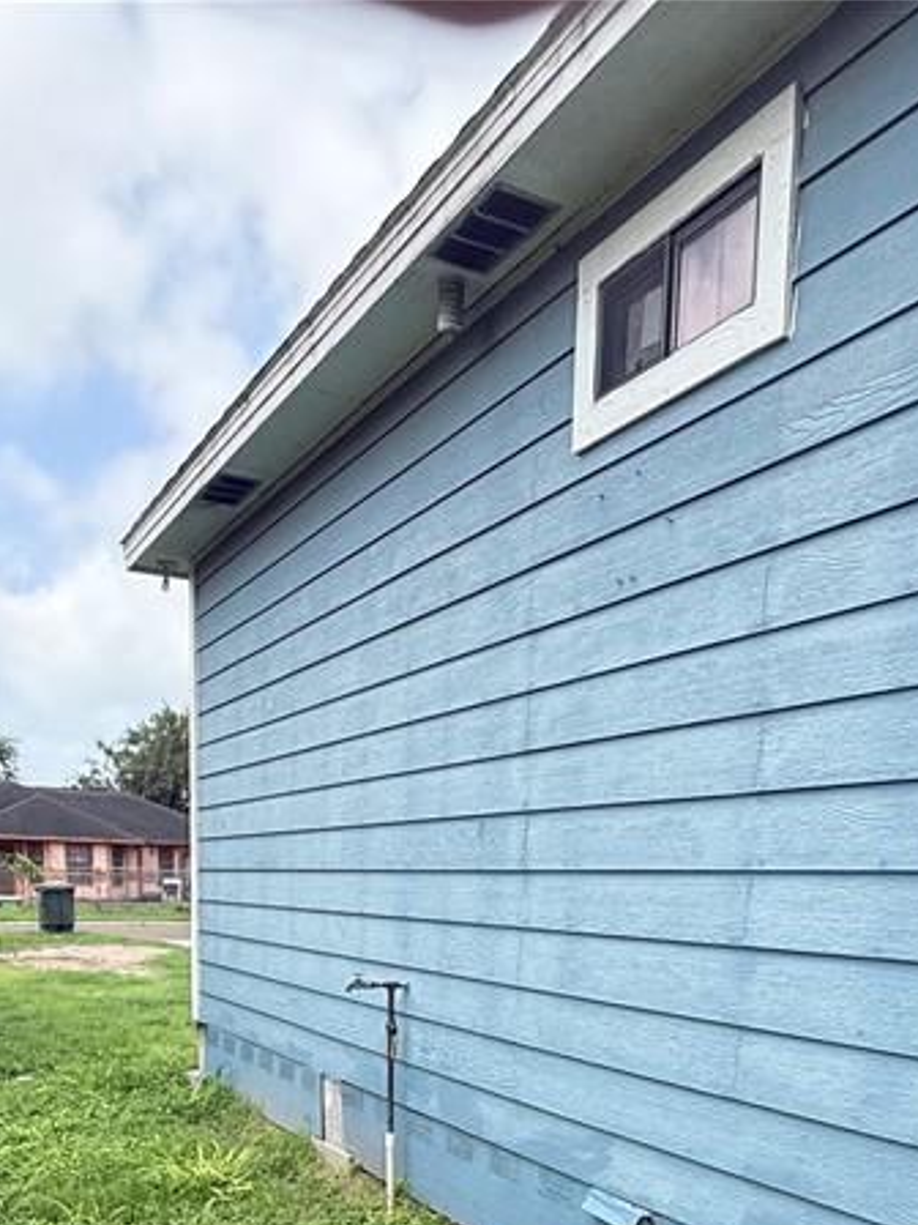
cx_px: 473
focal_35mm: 32
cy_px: 1047
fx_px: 1131
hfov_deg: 44.2
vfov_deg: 51.7
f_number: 2.2
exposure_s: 1/1167
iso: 50
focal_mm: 2.22
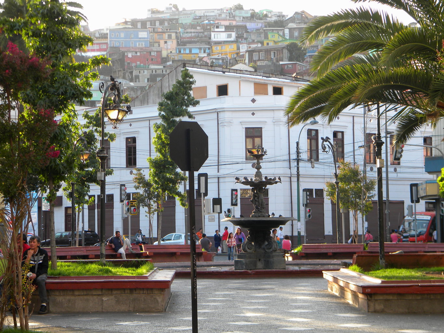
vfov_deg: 17.8
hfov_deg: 23.6
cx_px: 222
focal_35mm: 83
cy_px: 166
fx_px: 1064
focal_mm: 15.1
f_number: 4.5
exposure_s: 1/91.7
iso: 80
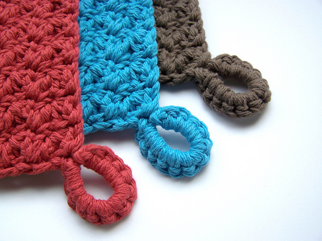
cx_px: 161
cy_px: 120
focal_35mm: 38
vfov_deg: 37.7
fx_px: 353
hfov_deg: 49.0
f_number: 2.8
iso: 64
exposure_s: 1/100
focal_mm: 6.3
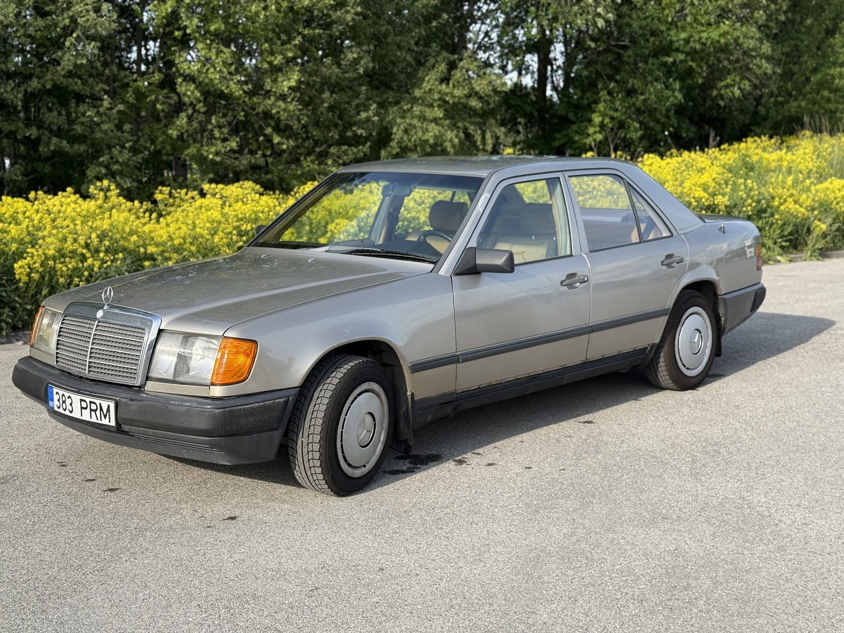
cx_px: 422
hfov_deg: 39.7
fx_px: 1170
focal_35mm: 48
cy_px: 316
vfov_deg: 30.3
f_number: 1.78
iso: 100
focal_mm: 6.76
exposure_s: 1/2342
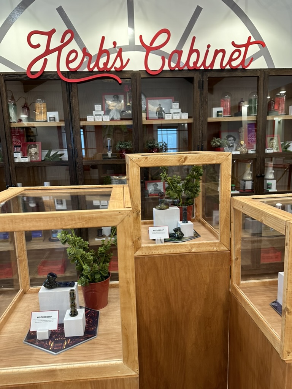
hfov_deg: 56.8
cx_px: 146
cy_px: 194
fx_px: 270
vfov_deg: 71.6
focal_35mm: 24
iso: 250
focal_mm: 6.86
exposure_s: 1/60
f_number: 1.78
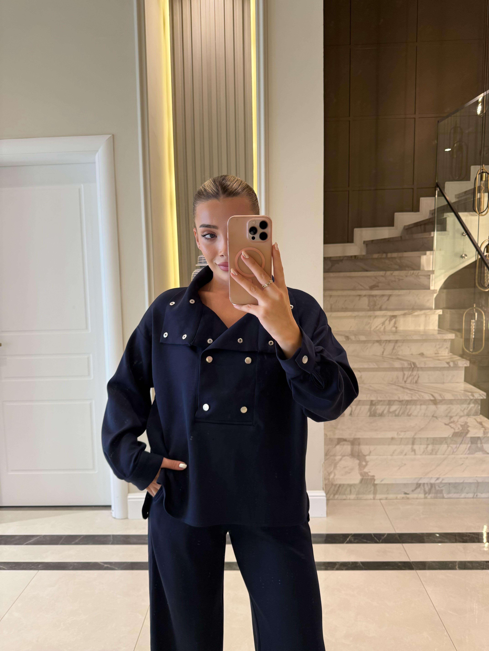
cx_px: 244
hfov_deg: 56.8
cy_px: 326
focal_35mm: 24
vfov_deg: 71.6
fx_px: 452
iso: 125
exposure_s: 1/50
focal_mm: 6.76
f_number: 1.78
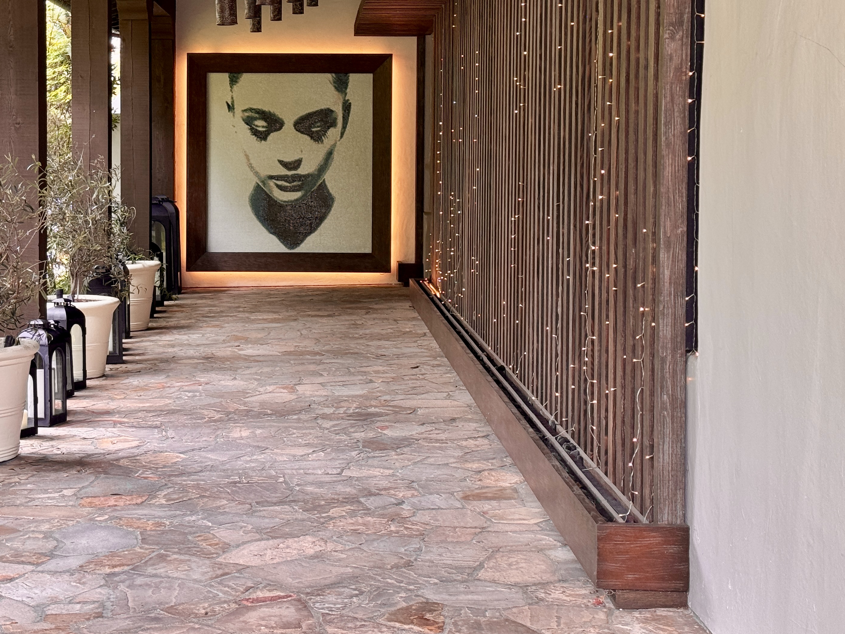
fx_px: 1684
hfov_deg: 28.0
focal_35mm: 69
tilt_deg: -3.1
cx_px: 306
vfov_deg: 21.2
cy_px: 219
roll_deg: -0.9
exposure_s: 1/60
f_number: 1.78
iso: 125
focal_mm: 6.76
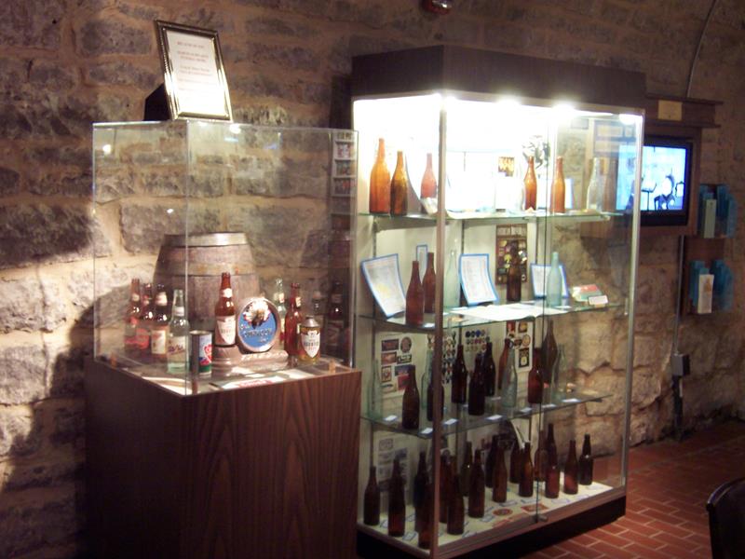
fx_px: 1119
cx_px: 372
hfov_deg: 36.8
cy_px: 280
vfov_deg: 28.0
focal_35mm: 52
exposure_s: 1/8
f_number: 3.4
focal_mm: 8
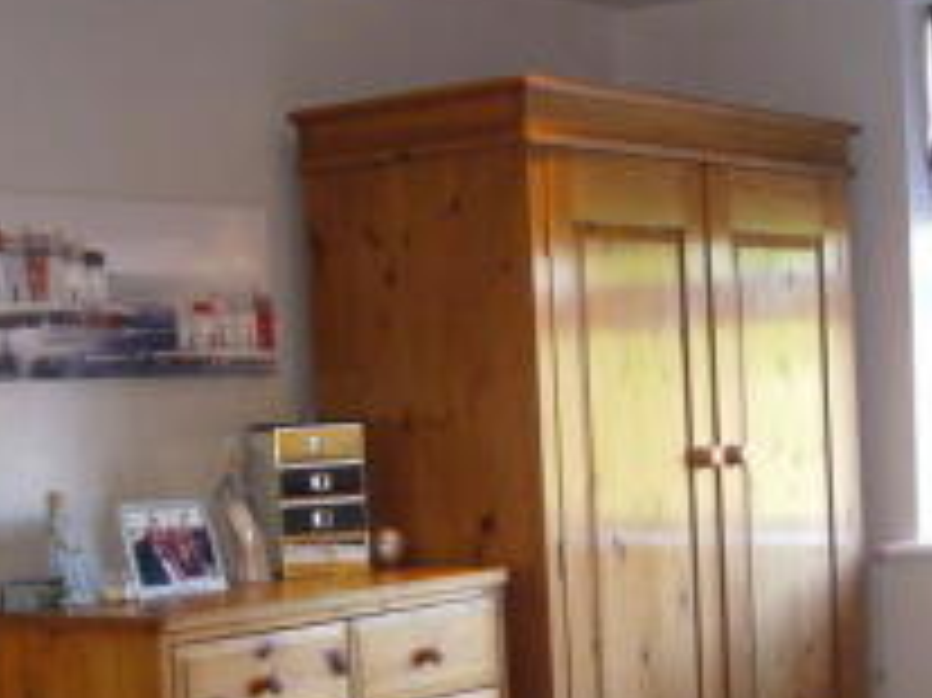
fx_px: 2126
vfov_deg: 18.3
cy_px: 628
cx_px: 498
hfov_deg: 24.7
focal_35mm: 79
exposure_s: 1/30
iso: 200
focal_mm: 4.6
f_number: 2.8
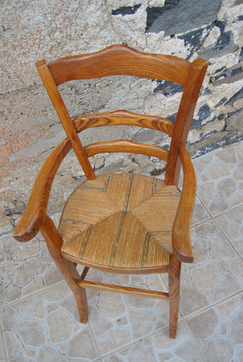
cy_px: 181
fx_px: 303
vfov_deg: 61.9
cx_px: 122
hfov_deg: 43.7
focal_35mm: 30
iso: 100
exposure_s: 1/200
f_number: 6.3
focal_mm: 20
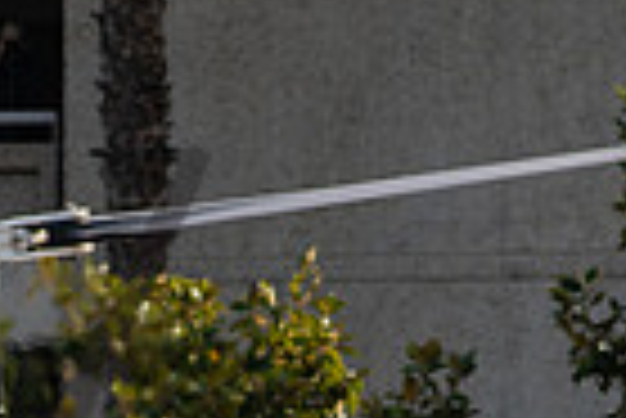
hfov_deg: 2.5
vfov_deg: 1.7
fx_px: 14169
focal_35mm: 814
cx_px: 252
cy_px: 658
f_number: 4.8
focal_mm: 130
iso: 100
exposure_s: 1/500
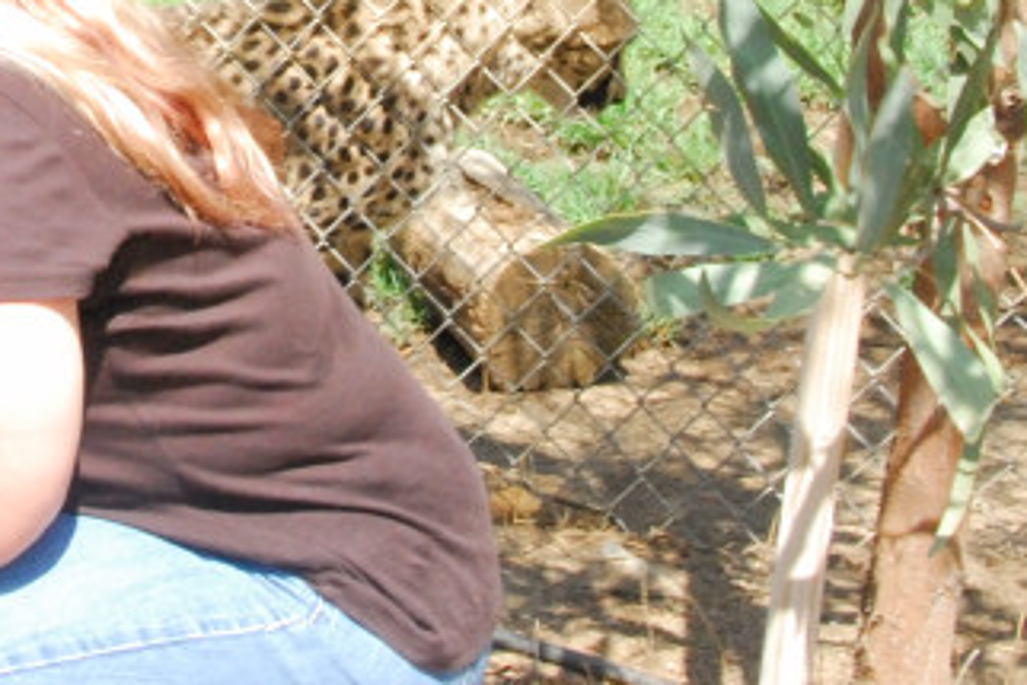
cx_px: 10
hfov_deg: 20.4
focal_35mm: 97
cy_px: -119
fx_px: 2768
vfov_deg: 13.7
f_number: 24
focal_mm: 26
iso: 1600
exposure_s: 1/90
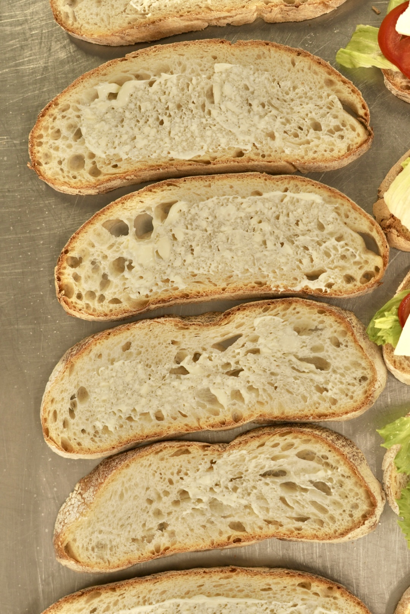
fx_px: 853
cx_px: 205
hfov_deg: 27.0
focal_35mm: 50
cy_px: 307
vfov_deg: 39.6
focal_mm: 50
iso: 400
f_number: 4
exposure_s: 1/100
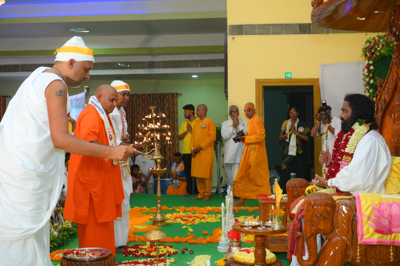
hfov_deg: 43.6
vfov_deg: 29.8
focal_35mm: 45
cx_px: 200
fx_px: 500
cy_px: 133
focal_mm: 45
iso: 1250
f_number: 5.6
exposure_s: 1/160
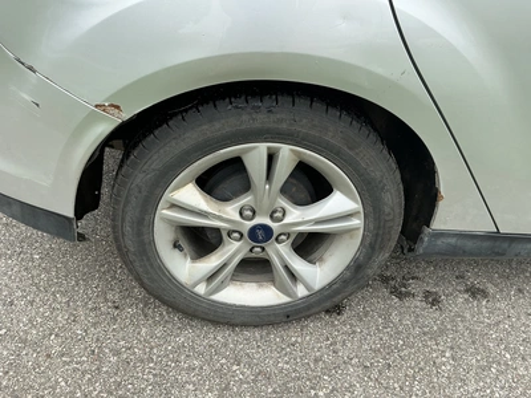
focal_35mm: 28
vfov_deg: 49.7
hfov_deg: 63.4
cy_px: 199
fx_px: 430
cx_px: 266
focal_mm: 3
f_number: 1.8
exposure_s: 1/486
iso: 25
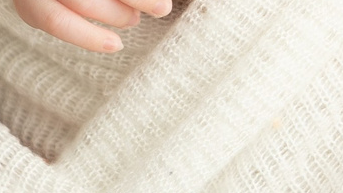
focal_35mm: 274
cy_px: -270
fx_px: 2492
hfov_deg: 7.8
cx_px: 353
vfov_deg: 4.3
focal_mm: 35
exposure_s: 1/160
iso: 100
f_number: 2.2
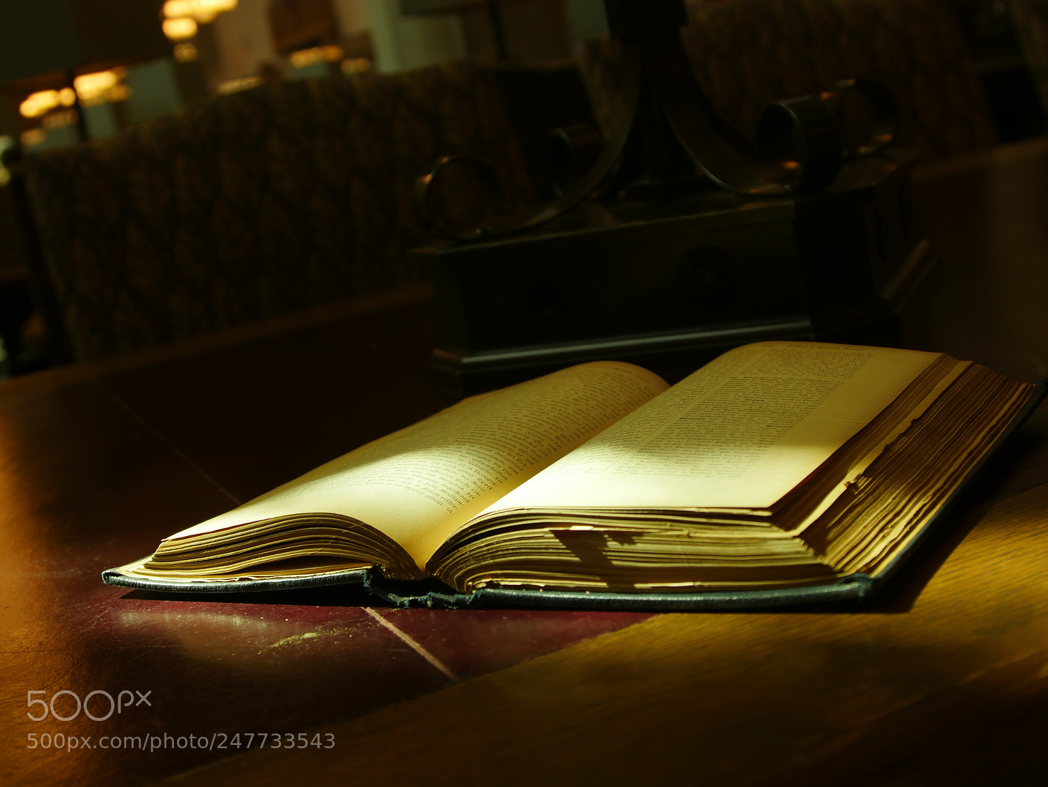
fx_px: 1484
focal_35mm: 49
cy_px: 392
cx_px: 520
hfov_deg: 38.9
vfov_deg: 29.7
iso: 200
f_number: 4
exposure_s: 1/100
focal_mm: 24
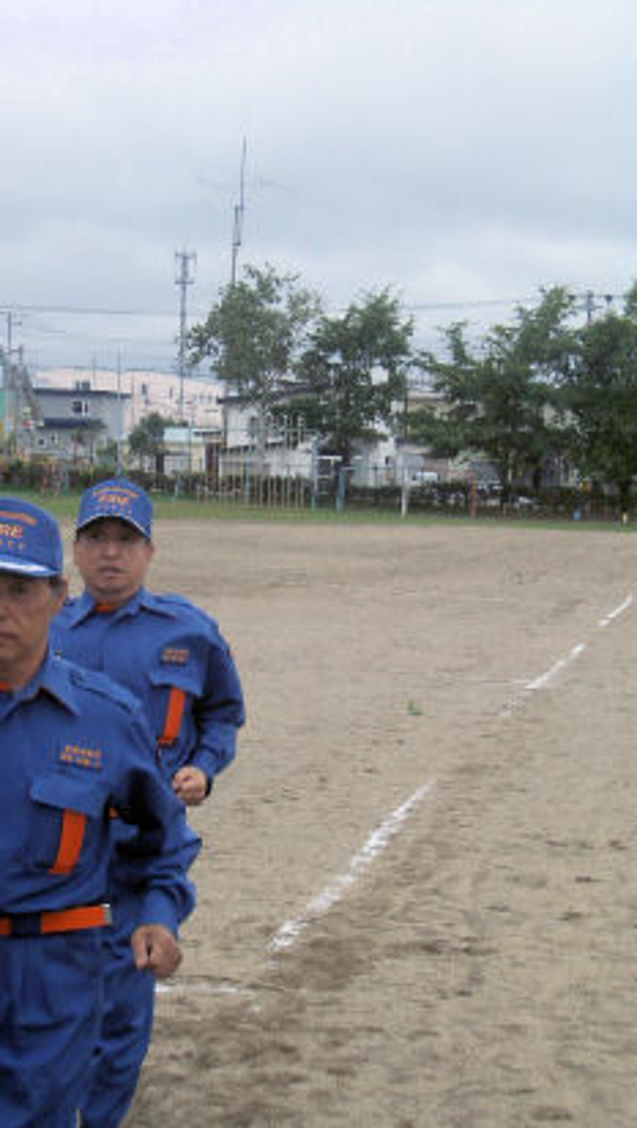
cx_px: 236
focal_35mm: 69
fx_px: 2067
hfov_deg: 17.5
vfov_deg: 30.5
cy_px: 571
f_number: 3.5
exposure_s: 1/640
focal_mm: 10.2
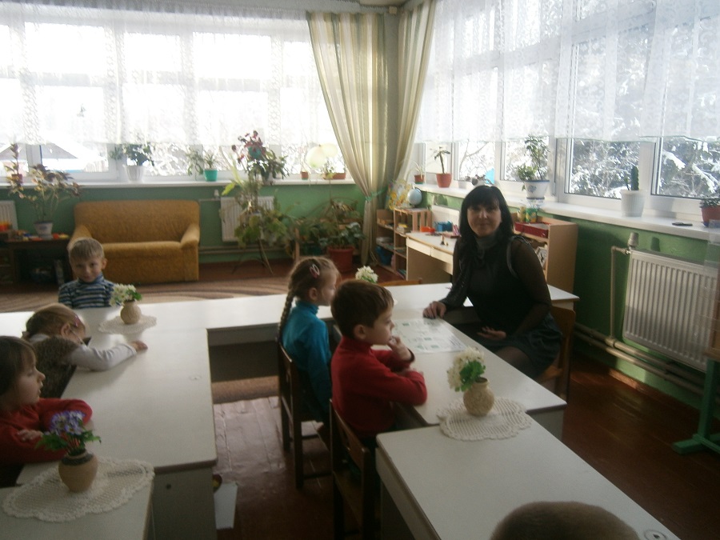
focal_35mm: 26
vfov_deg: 53.1
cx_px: 360
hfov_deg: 67.3
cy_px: 270
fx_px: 541
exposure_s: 1/50
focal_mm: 4.7
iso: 80
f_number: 2.8
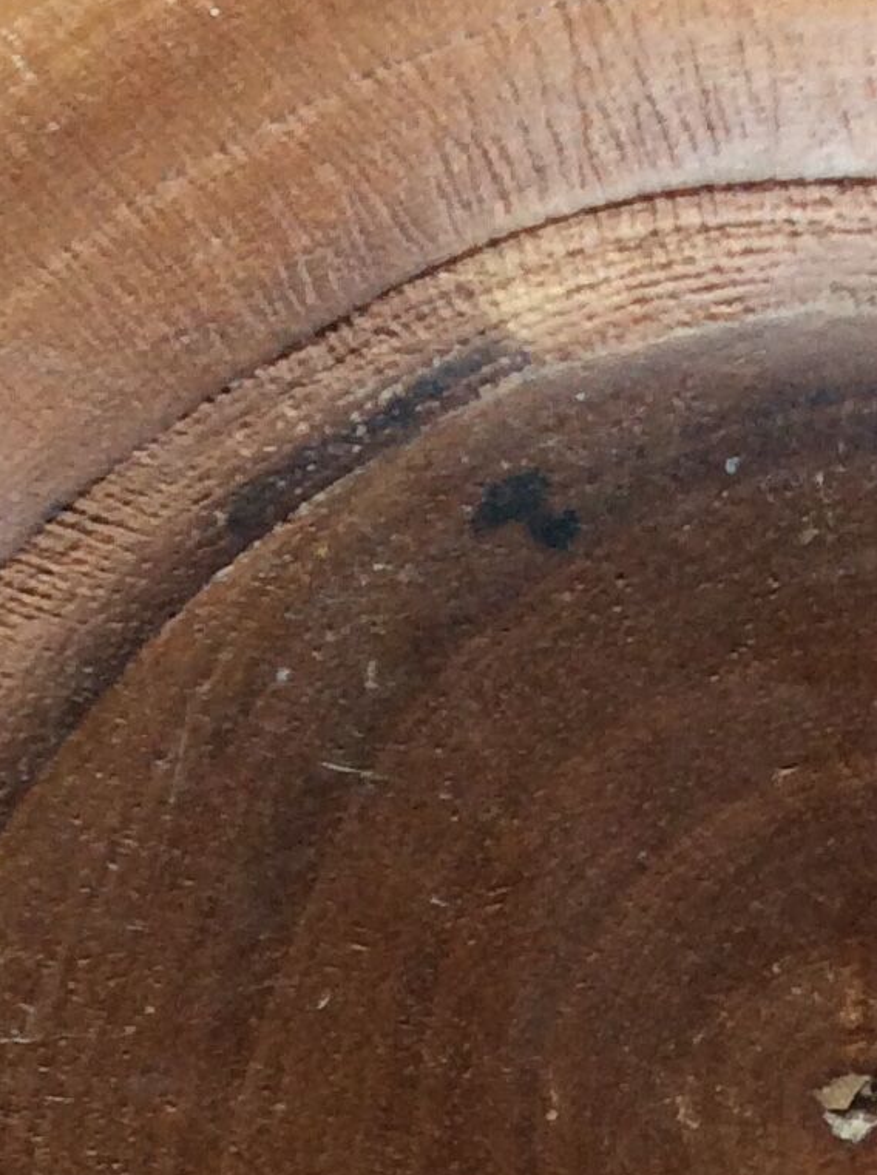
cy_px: 1760
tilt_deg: -84.4
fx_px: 3693
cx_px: 1038
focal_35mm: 109
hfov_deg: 13.2
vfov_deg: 16.5
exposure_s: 1/25
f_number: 2.4
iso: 64
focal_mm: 3.3
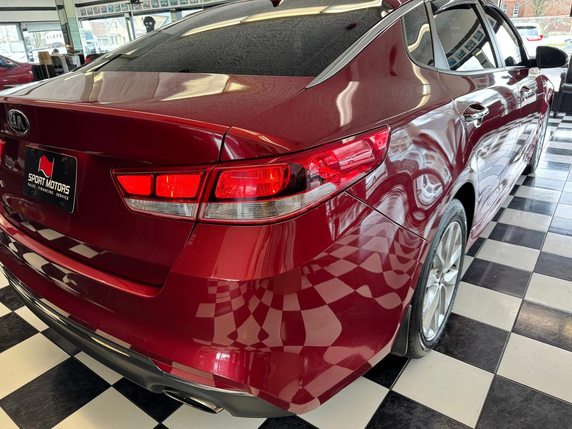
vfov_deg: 56.8
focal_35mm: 24
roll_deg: +2.9
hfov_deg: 71.6
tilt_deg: -22.6
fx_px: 397
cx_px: 286
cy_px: 214
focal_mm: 6.76
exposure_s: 1/120
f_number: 1.78
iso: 160
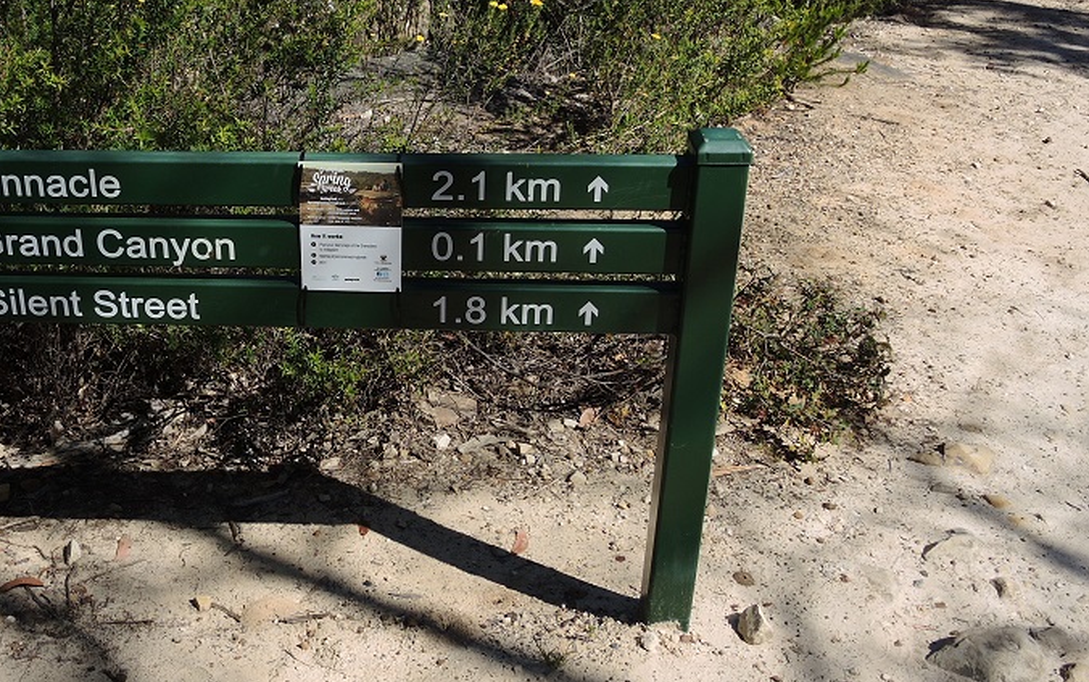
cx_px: 335
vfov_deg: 29.8
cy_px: 272
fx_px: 1277
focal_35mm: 43
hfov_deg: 45.3
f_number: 2.8
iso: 80
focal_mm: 6
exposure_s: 1/1250
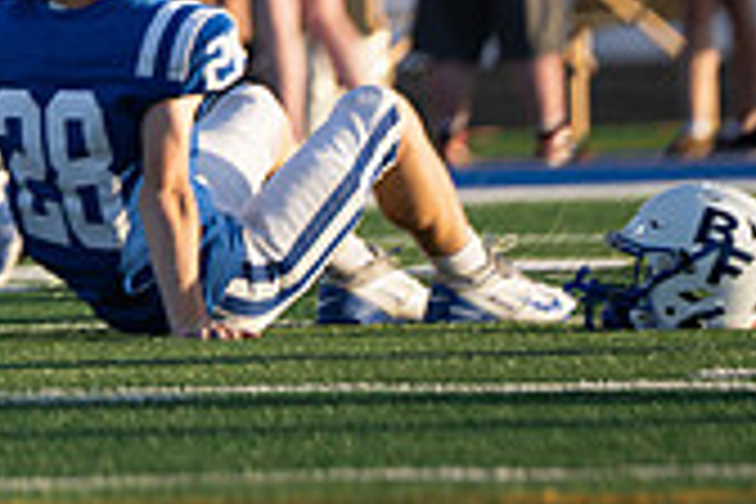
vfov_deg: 1.3
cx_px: -591
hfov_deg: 1.9
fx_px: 22195
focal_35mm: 1057
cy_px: -504
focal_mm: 200
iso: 200
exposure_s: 1/1250
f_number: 2.8
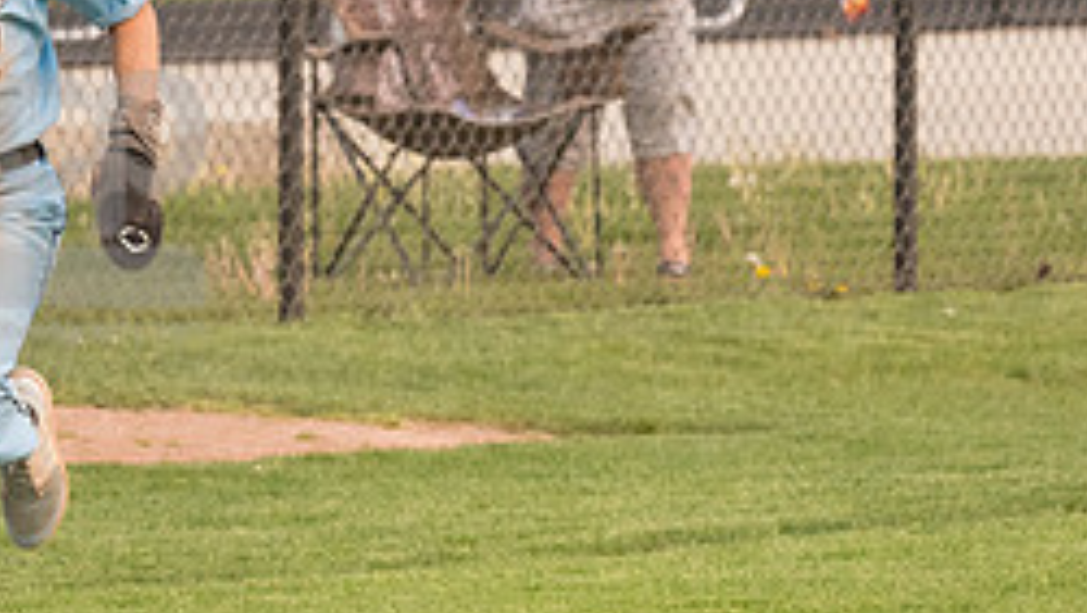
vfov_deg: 1.7
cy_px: 191
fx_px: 20420
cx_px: 74
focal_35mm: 708
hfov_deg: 3.0
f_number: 5.6
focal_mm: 195
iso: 1000
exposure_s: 1/2000
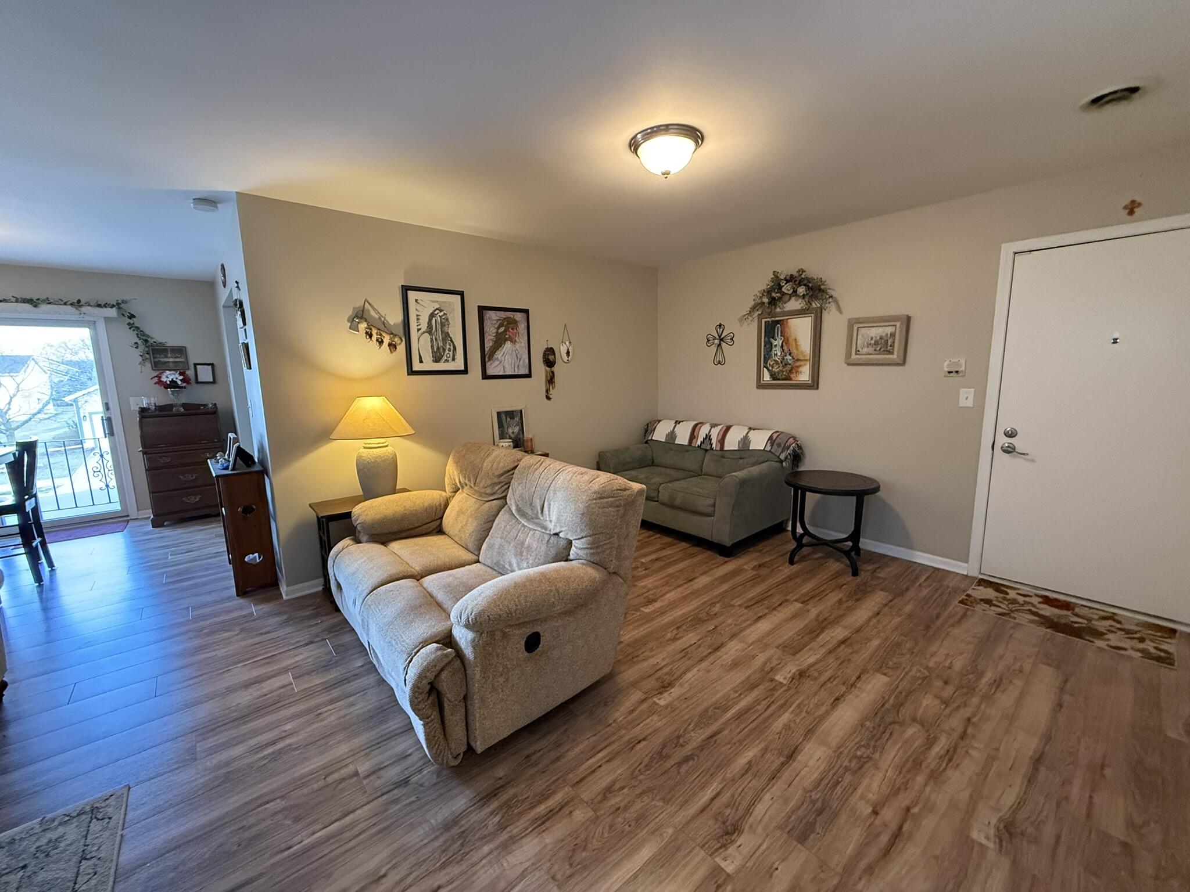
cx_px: 595
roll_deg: +2.0
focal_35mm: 14
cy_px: 446
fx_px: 481
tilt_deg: -7.8
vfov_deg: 85.7
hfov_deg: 102.1
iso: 640
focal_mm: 2.22
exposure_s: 1/60
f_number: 2.2
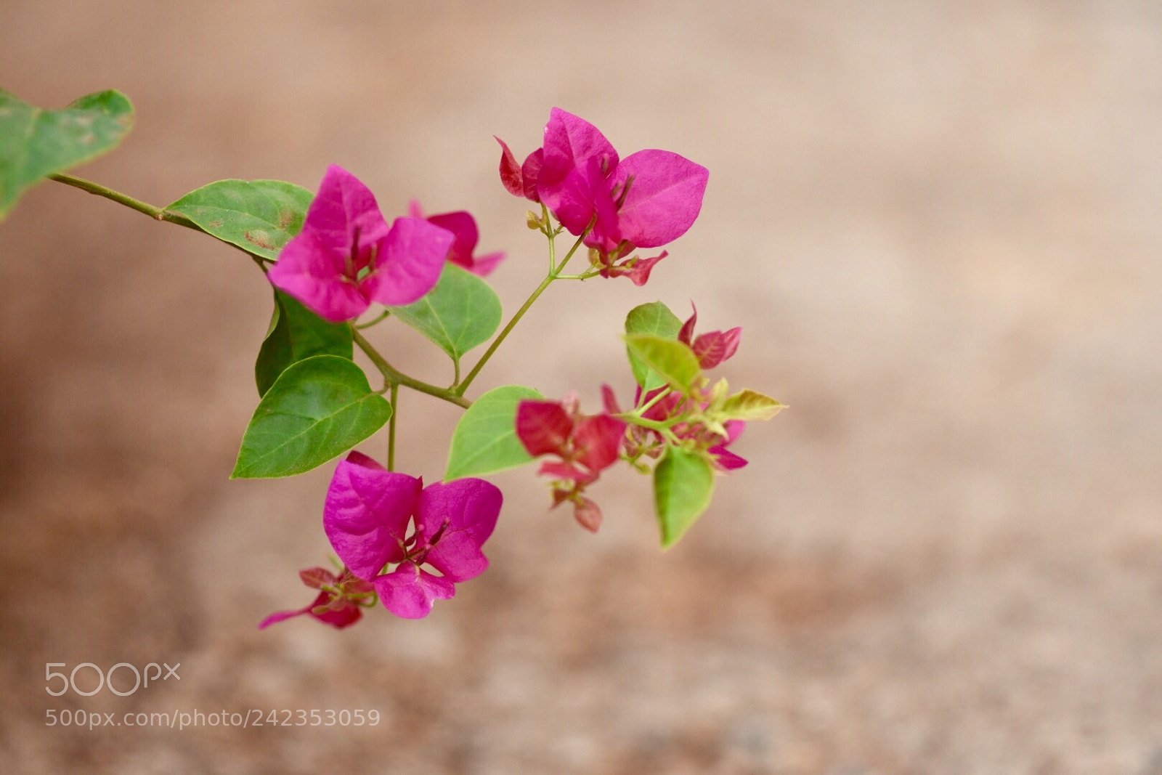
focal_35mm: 128
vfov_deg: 10.8
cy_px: 388
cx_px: 581
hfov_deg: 16.1
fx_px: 4115
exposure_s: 1/500
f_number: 2
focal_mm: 85
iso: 125
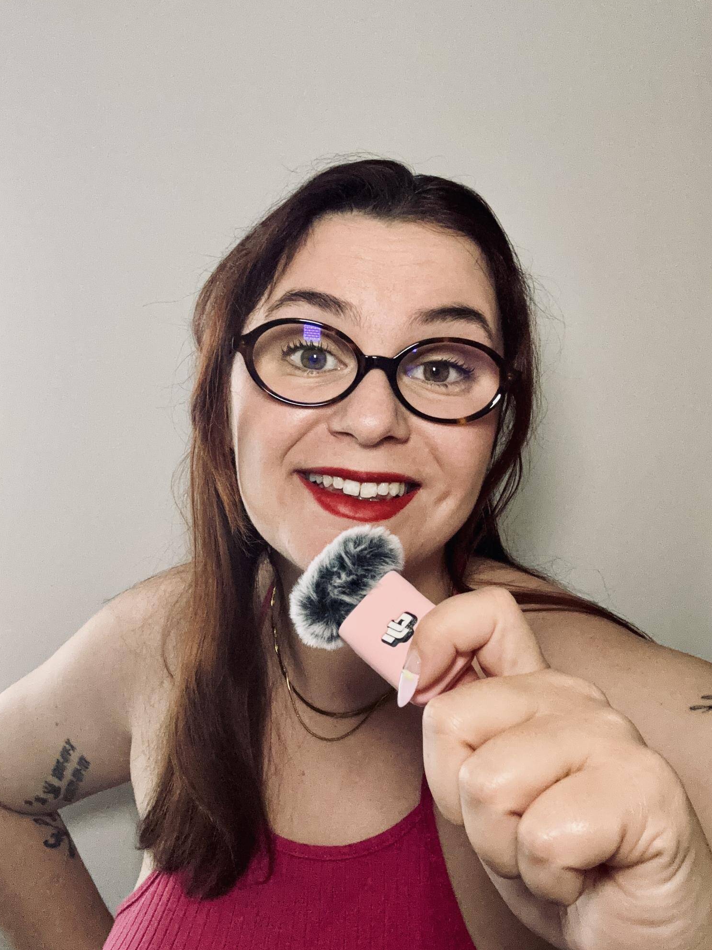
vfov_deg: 58.4
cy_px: 486
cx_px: 349
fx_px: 850
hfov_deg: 45.4
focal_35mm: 31
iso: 320
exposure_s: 1/52
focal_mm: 2.69
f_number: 1.9
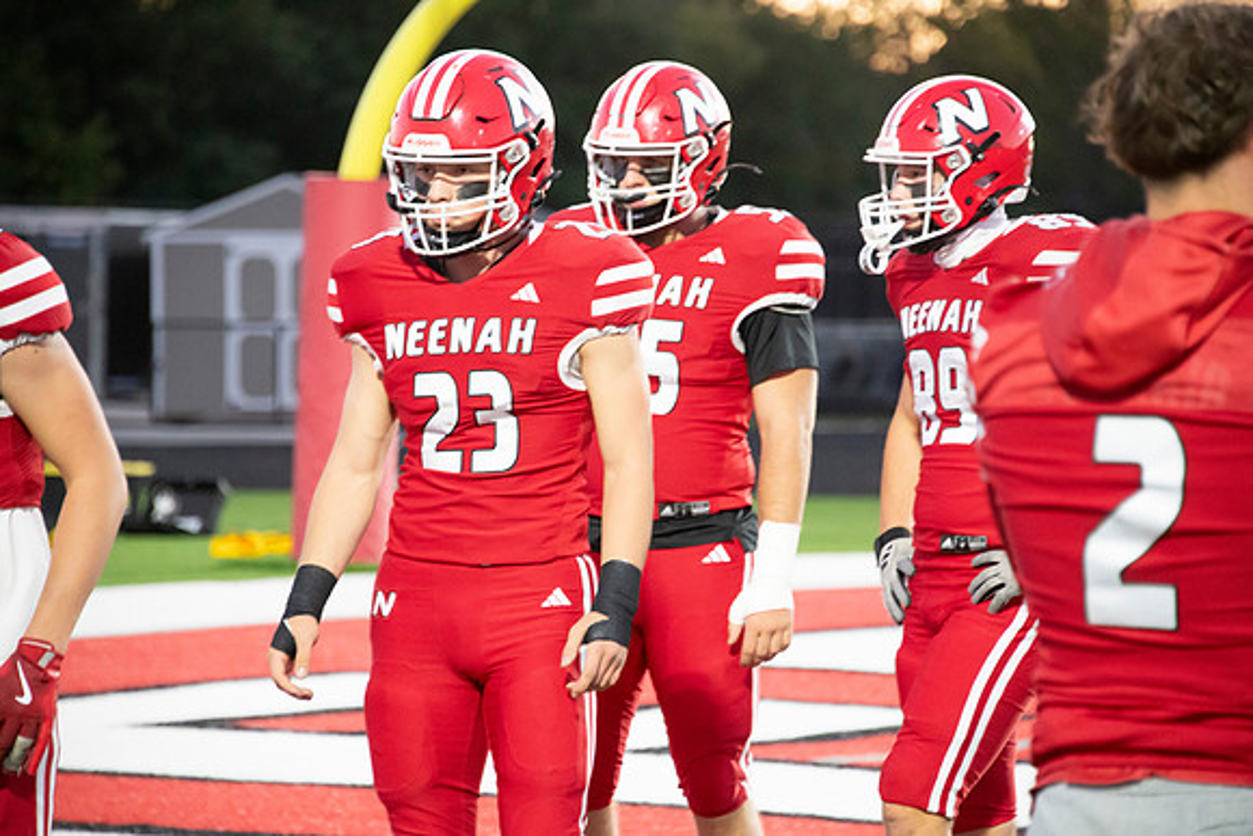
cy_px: 418
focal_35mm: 210
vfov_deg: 6.5
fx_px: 7311
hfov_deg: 9.8
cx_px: 626
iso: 8000
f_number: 5.6
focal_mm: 210
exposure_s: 1/320
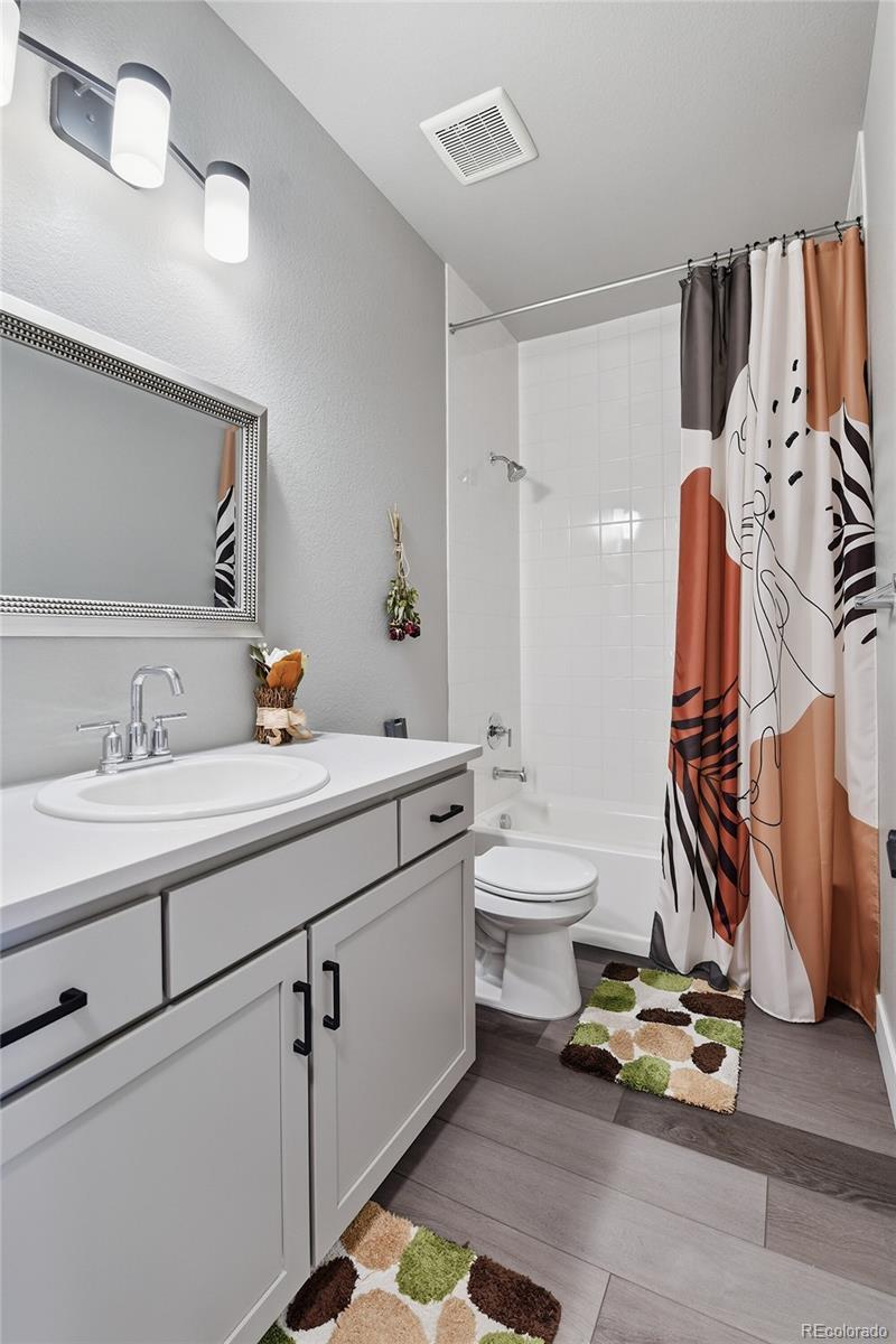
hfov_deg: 77.3
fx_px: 560
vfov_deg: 100.4
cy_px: 672
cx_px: 448
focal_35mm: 15
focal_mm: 15
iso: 400
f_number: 8
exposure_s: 1/160
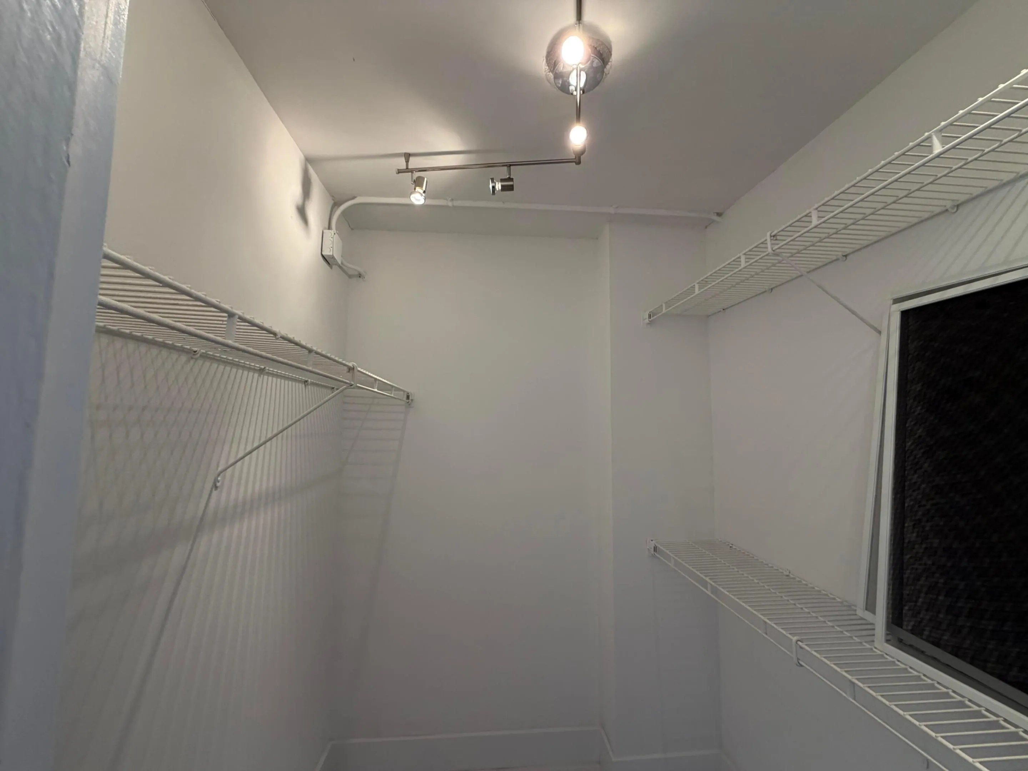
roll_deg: +0.2
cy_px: 386
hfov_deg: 102.1
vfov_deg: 85.7
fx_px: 416
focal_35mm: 14
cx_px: 514
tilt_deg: +5.1
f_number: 2.2
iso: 100
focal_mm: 2.22
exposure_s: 1/120
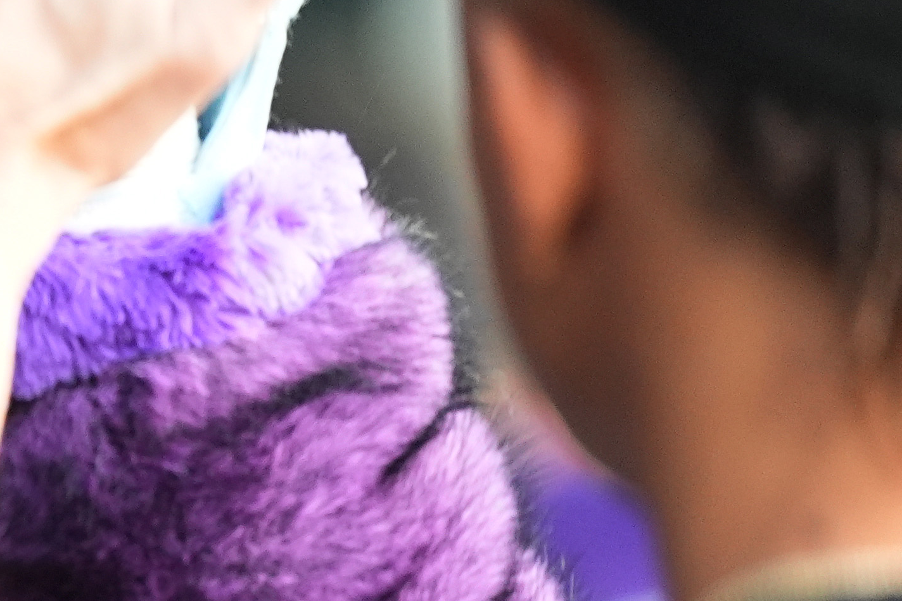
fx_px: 63329
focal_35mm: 2528
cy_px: 629
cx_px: -929
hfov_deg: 0.8
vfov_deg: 0.5
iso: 1250
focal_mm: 600
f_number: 4
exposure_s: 1/200
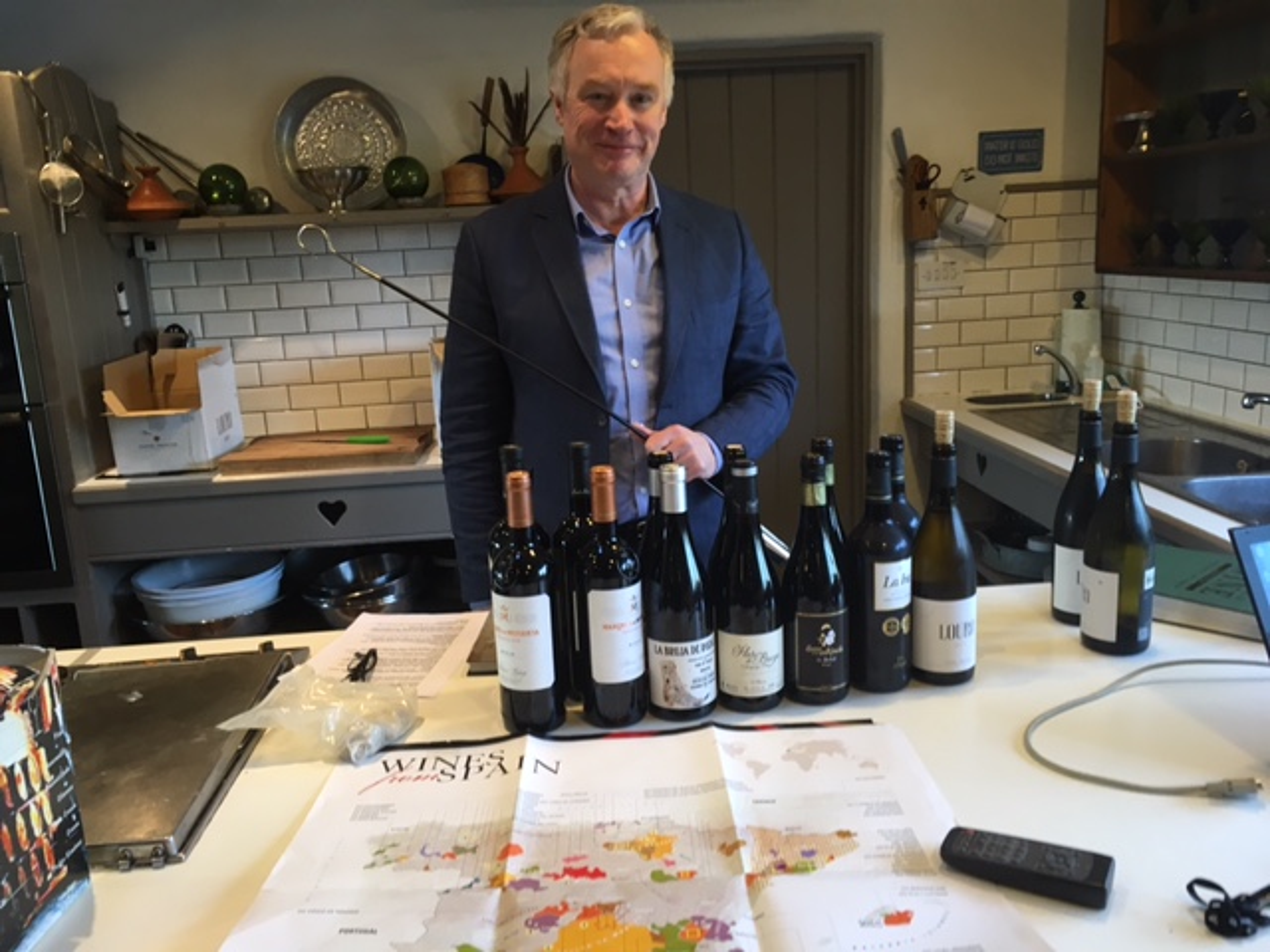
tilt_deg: -10.7
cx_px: 635
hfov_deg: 61.7
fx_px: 1064
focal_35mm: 29
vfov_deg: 48.2
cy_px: 476
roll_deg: +2.5
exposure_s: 1/33
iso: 80
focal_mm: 4.15
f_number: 2.2
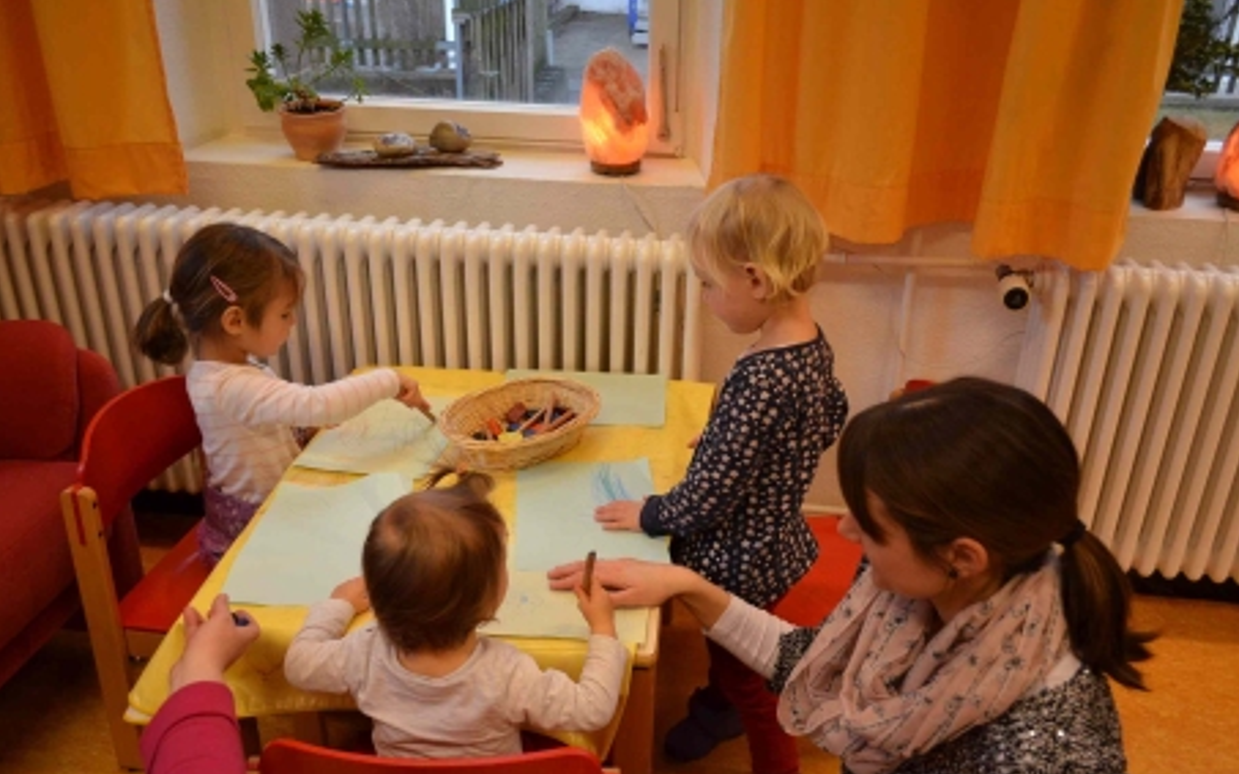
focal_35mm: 31
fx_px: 1047
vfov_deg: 40.6
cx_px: 626
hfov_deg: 61.2
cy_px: 409
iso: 1600
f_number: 3.8
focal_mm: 20
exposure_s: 1/400
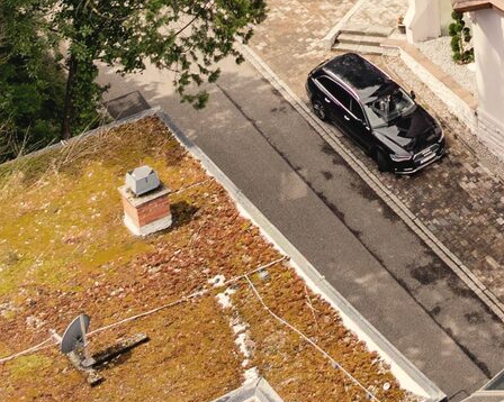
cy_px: -413
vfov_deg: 11.9
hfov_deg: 14.7
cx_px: 897
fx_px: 1715
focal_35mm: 115
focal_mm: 12.29
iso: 100
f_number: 2.8
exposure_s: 1/1600
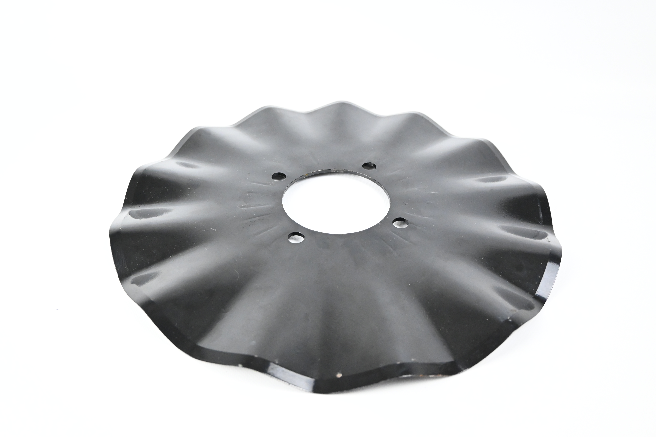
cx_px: 328
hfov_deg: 65.9
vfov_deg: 46.8
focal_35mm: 28
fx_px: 506
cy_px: 218
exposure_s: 1/500
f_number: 3.8
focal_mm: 18.5
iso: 2800
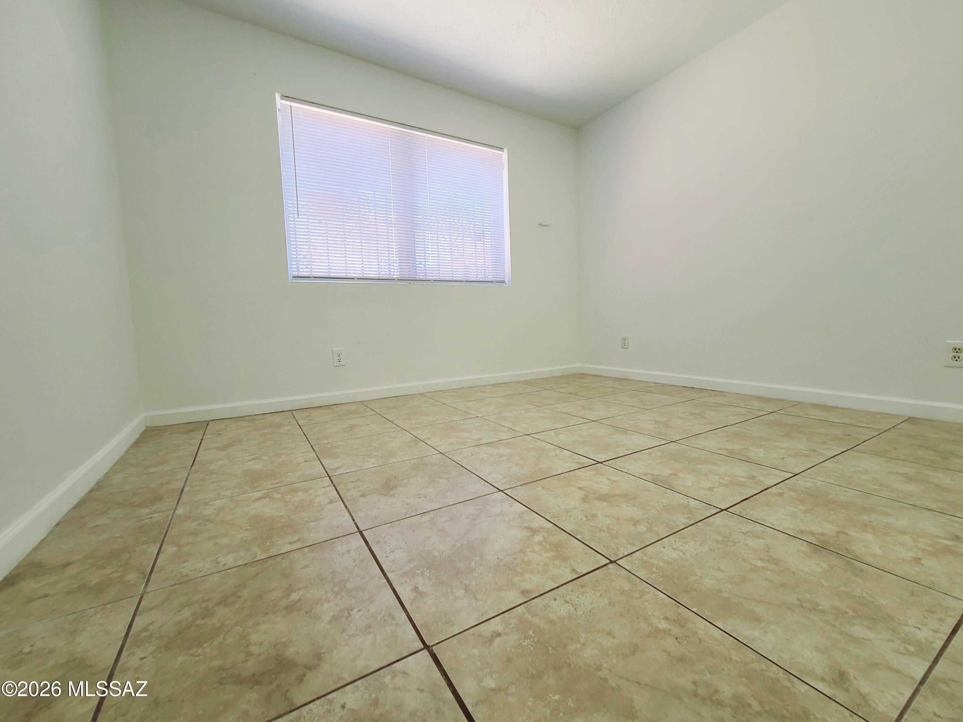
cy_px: 361
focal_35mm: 13
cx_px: 482
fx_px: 362
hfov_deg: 106.2
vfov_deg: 89.9
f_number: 2.2
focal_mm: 2.2
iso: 64
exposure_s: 1/60.2
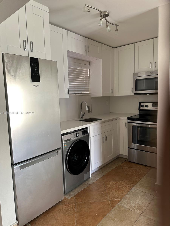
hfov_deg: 56.8
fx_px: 157
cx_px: 85
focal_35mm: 24
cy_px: 113
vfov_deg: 71.6
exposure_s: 1/121
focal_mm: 6.86
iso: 100
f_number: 1.78
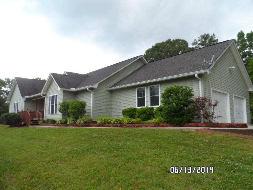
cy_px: 95
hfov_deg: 71.6
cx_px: 126
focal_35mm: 24
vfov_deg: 56.8
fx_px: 175
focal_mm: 4
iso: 80
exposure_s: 1/350
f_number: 3.2
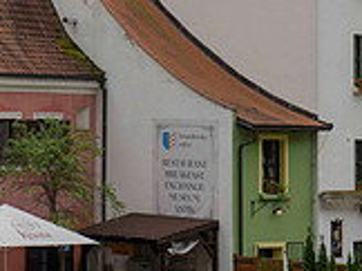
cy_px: -32
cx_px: -159
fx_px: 2088
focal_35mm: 200
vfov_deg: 7.4
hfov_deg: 9.7
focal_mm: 58
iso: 64
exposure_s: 1/160
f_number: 7.1
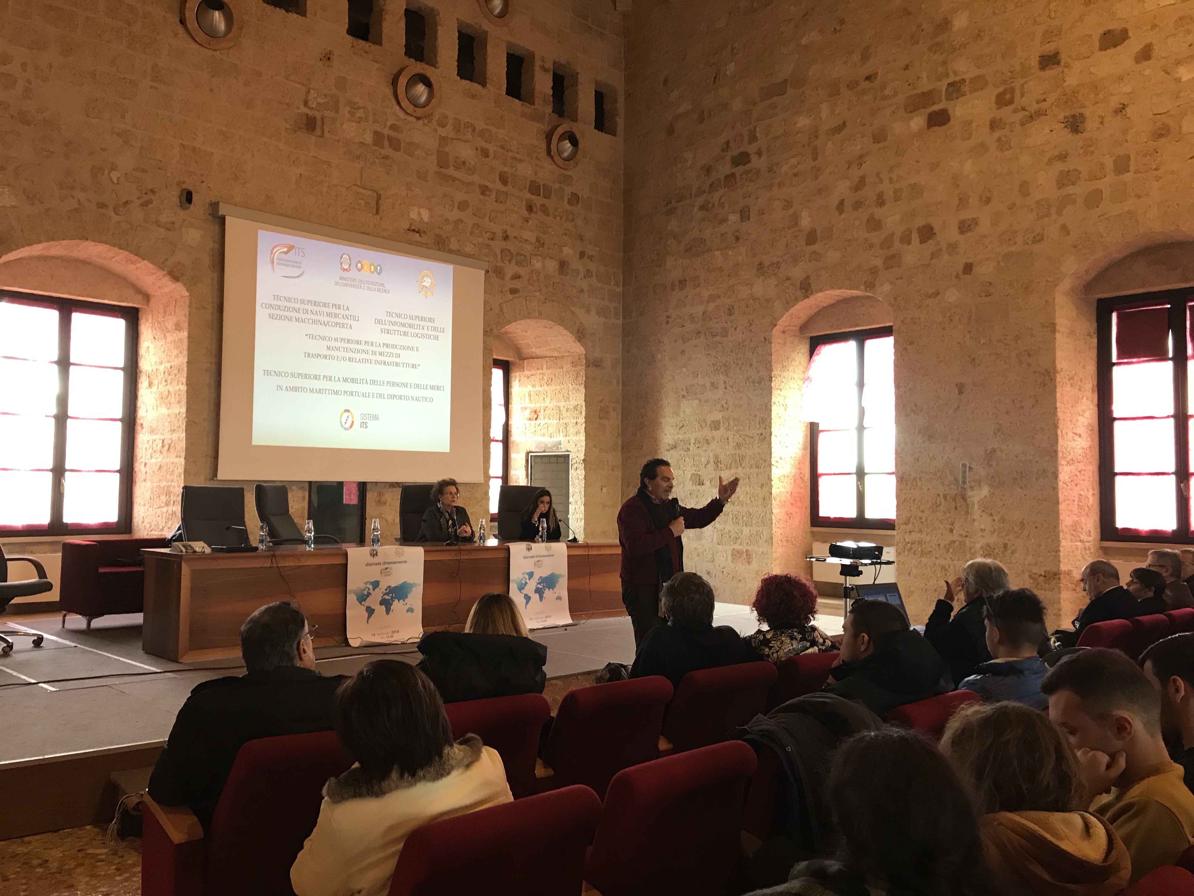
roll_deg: -0.1
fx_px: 966
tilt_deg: +2.2
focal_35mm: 28
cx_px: 597
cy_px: 448
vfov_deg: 49.7
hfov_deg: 63.4
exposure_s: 1/17
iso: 64
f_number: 1.8
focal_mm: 3.99
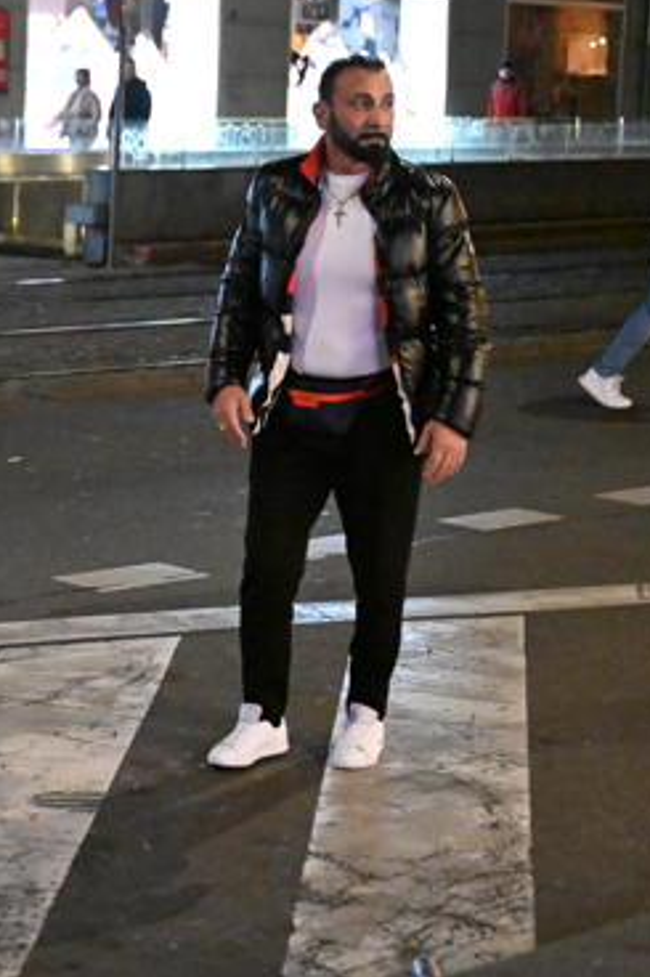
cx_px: -159
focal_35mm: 92
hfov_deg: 14.3
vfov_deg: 22.2
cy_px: 488
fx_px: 2494
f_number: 2.8
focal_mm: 49
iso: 25600
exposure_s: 1/500
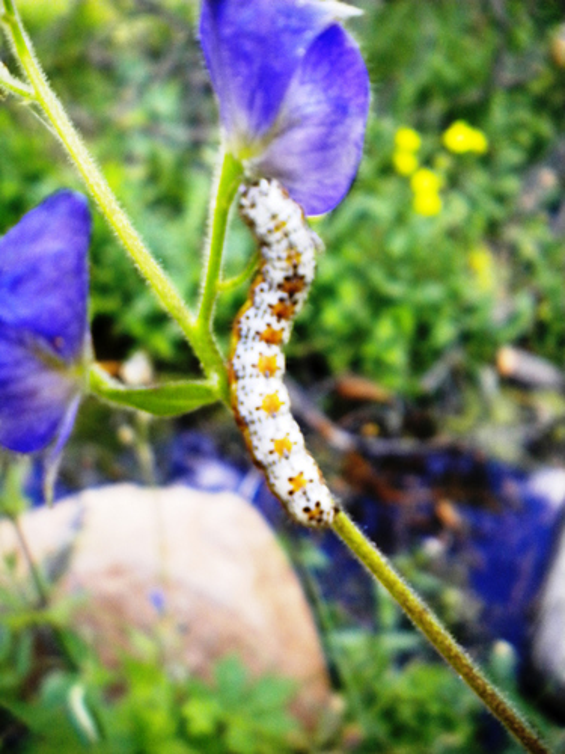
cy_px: 377
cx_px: 282
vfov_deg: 52.6
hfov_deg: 40.7
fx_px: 762
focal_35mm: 35
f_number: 3.1
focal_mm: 6.3
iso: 400
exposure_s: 1/386
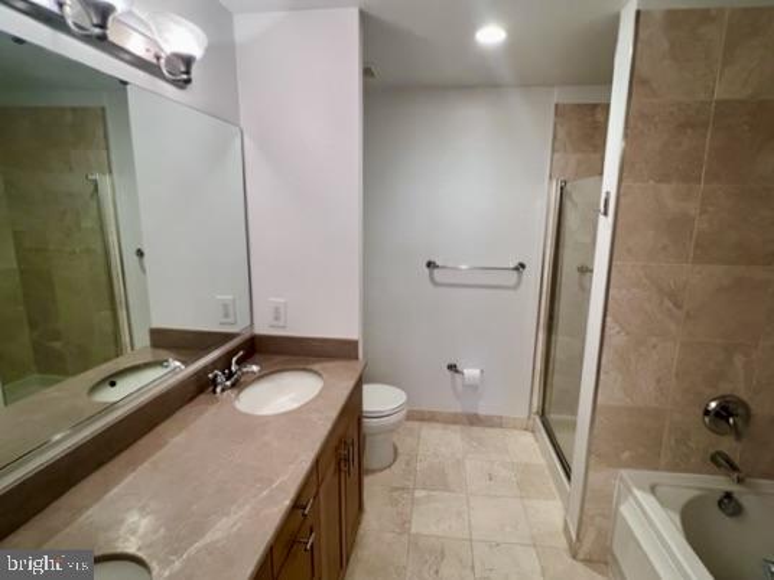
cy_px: 290
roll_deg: +0.4
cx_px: 387
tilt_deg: -11.1
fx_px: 291
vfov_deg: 89.9
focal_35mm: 13
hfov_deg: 106.2
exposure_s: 1/120
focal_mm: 1.57
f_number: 1.8
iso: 160
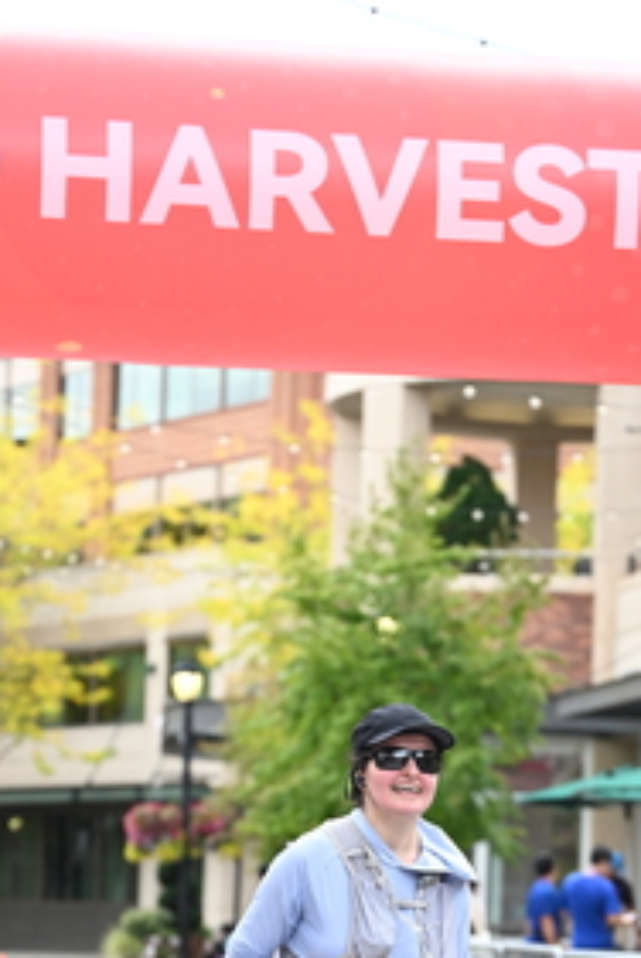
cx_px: 401
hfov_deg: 10.0
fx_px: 3650
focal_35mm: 137
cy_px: 818
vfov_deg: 14.8
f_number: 2.8
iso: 640
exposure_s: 1/1600
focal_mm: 70
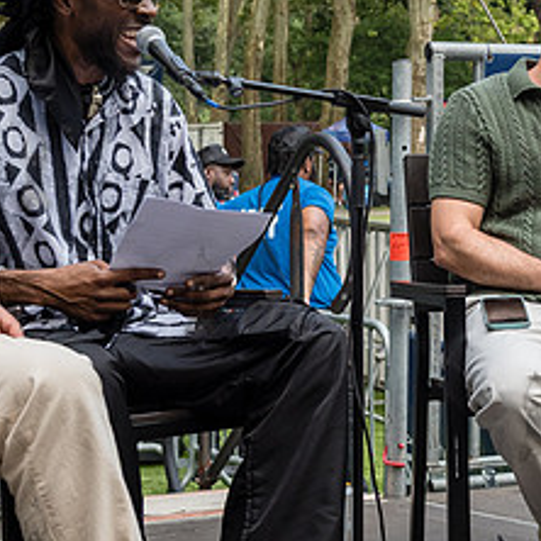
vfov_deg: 16.2
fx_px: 1892
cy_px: 151
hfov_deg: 15.8
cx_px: 595
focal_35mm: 107
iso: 1000
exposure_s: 1/640
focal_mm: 42
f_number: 4.5
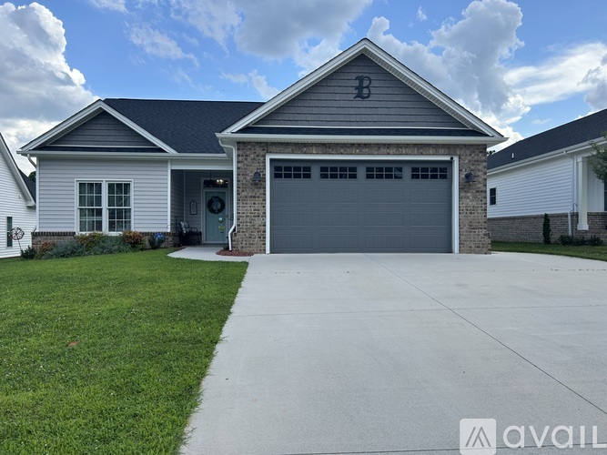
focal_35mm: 26
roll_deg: -0.3
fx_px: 456
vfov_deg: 53.0
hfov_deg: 67.3
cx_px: 304
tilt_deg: +0.2
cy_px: 228
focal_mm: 5.7
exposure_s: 1/2123
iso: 50
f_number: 1.5
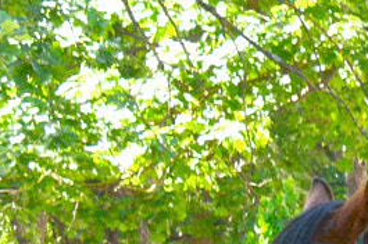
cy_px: 306
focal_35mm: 526
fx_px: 5370
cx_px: 1042
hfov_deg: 3.8
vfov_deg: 2.6
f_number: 10
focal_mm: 58
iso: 280
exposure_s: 1/60
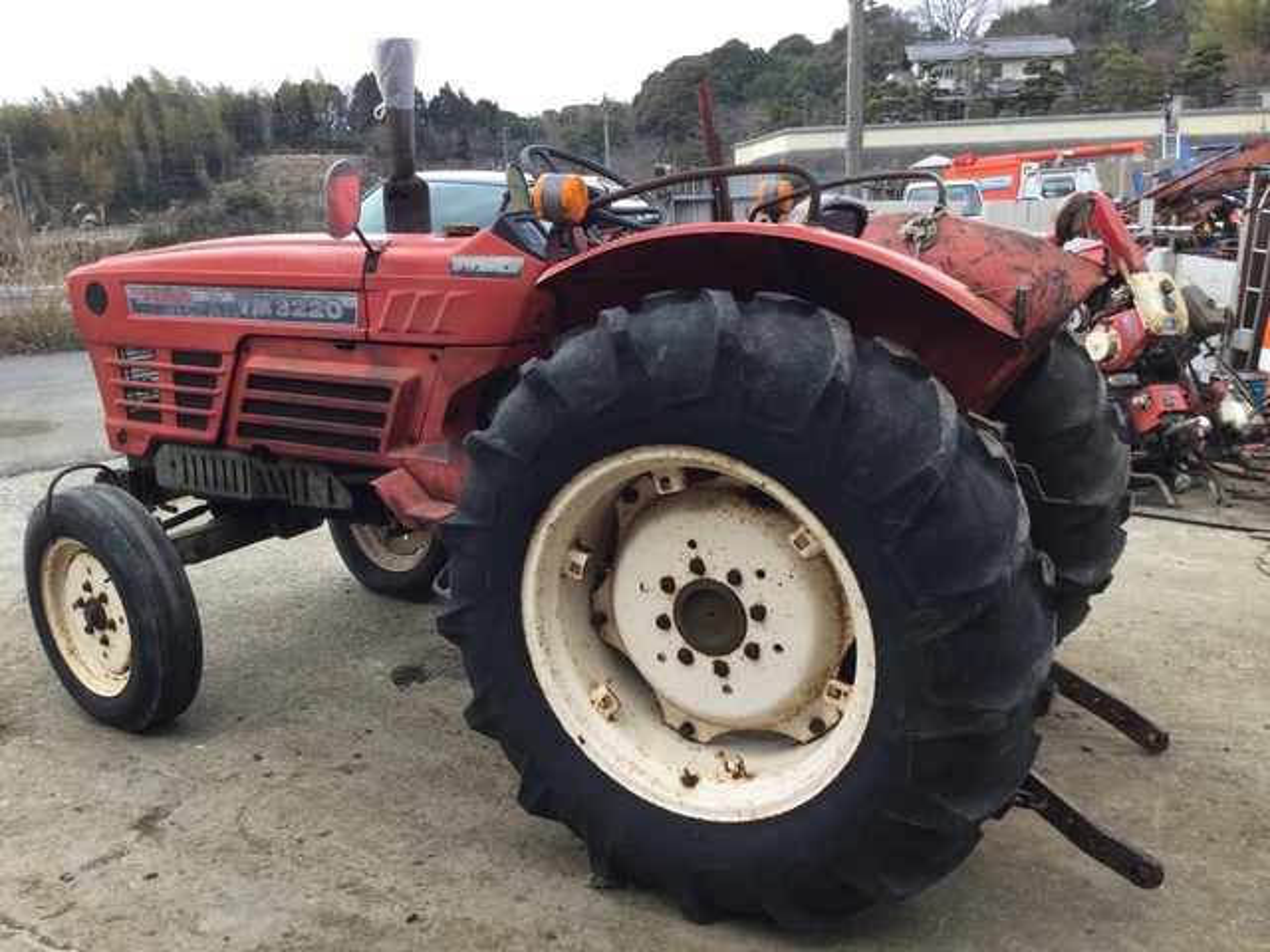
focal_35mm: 31
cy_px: 476
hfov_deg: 58.4
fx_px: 1137
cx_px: 635
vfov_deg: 45.4
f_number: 2.4
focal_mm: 3.3
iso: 25
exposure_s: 1/126
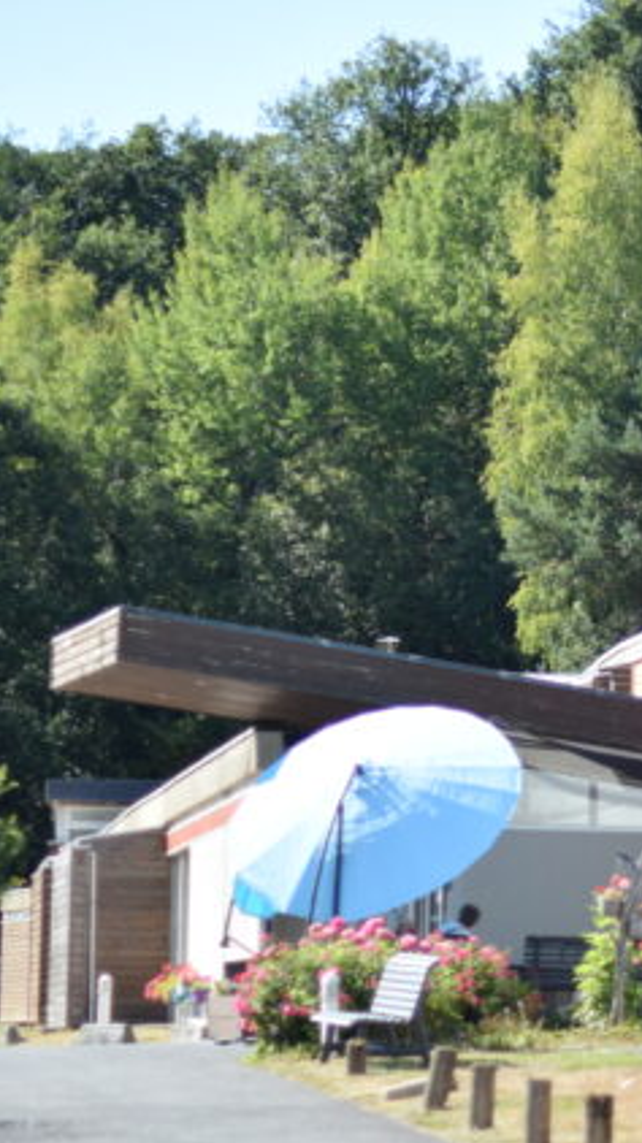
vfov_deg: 15.0
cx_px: 864
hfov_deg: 8.3
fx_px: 4333
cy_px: 582
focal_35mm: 143
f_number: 1.4
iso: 100
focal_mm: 50
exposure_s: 1/2500
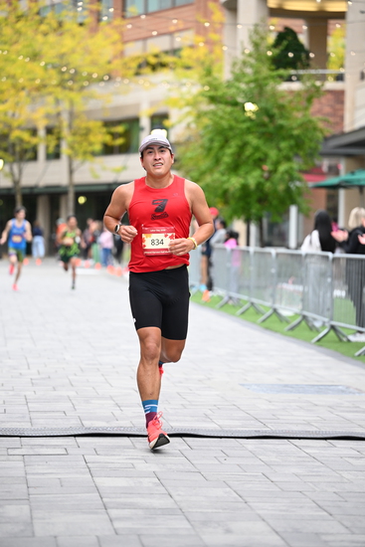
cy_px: 274
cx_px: 182
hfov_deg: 12.5
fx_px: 1672
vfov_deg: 18.6
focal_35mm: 110
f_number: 2.8
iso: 1600
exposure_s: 1/800
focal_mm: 110
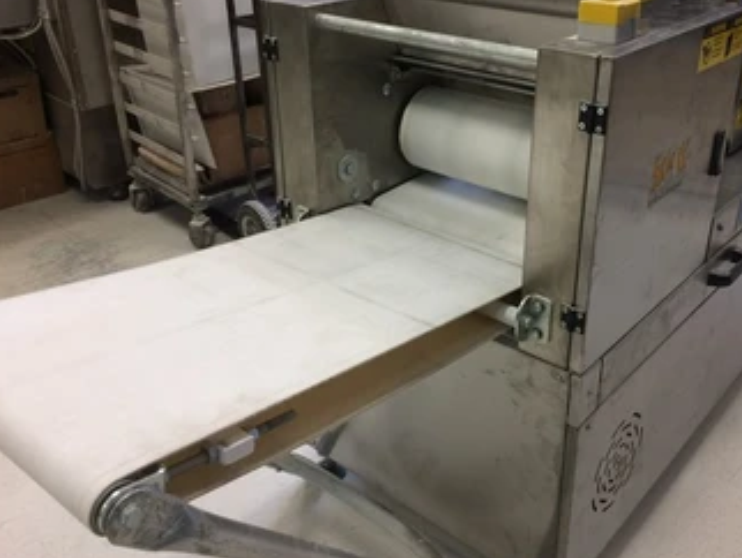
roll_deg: -0.9
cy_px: 235
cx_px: 431
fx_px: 772
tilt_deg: -26.4
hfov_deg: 51.1
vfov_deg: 39.6
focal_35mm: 36
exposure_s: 1/40
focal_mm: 4.15
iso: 40
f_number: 2.2
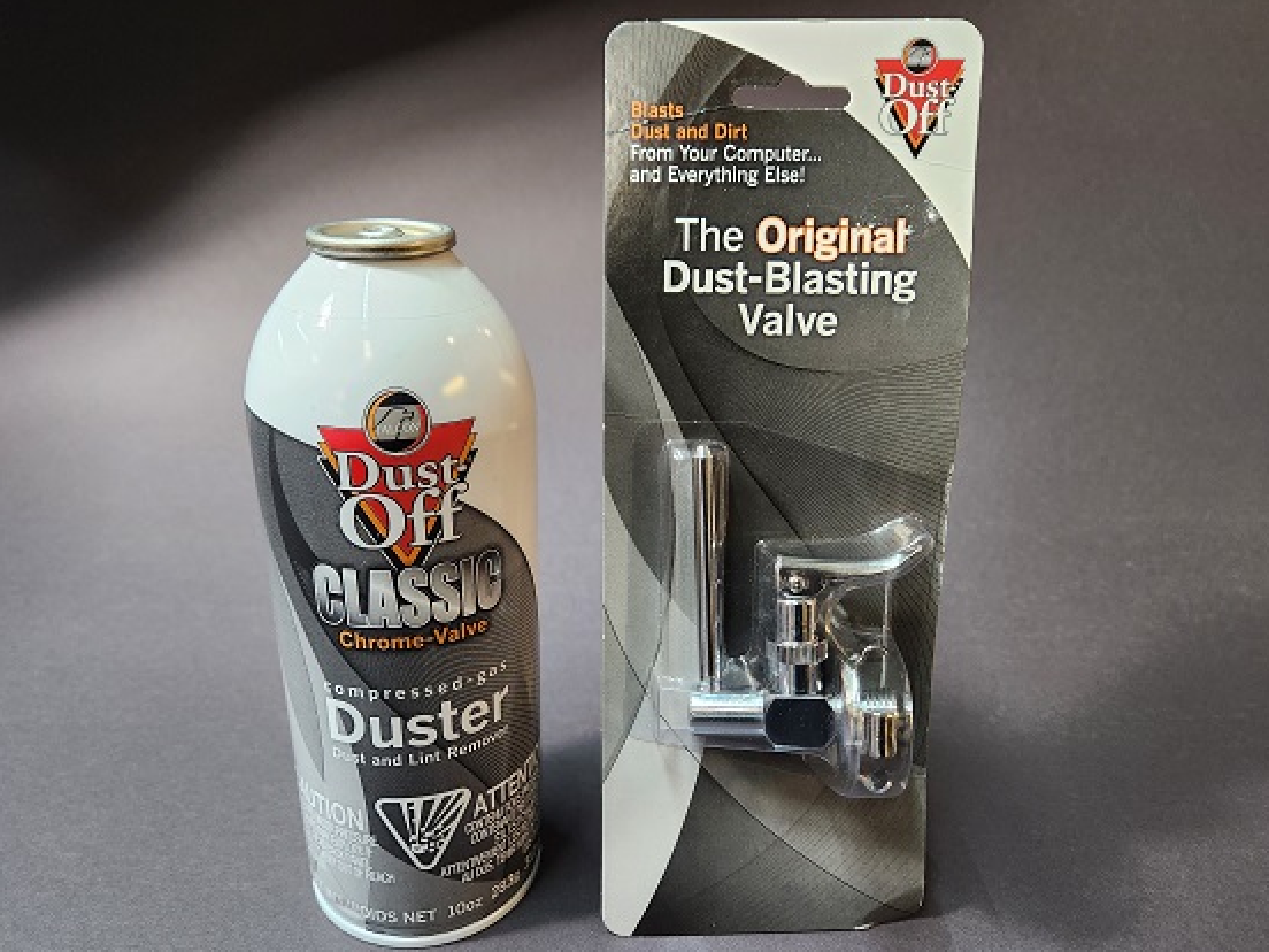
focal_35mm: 25
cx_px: 628
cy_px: 490
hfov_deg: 69.4
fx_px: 916
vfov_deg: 54.9
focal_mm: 5.4
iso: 250
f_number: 1.8
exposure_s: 1/120
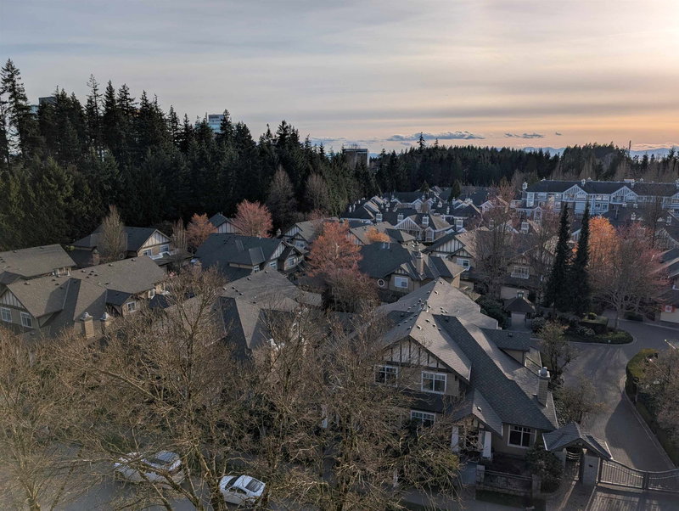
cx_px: 340
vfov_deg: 56.9
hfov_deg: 71.5
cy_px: 256
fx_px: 471
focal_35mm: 24
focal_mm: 6.9
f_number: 1.68
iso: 20
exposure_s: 1/2481
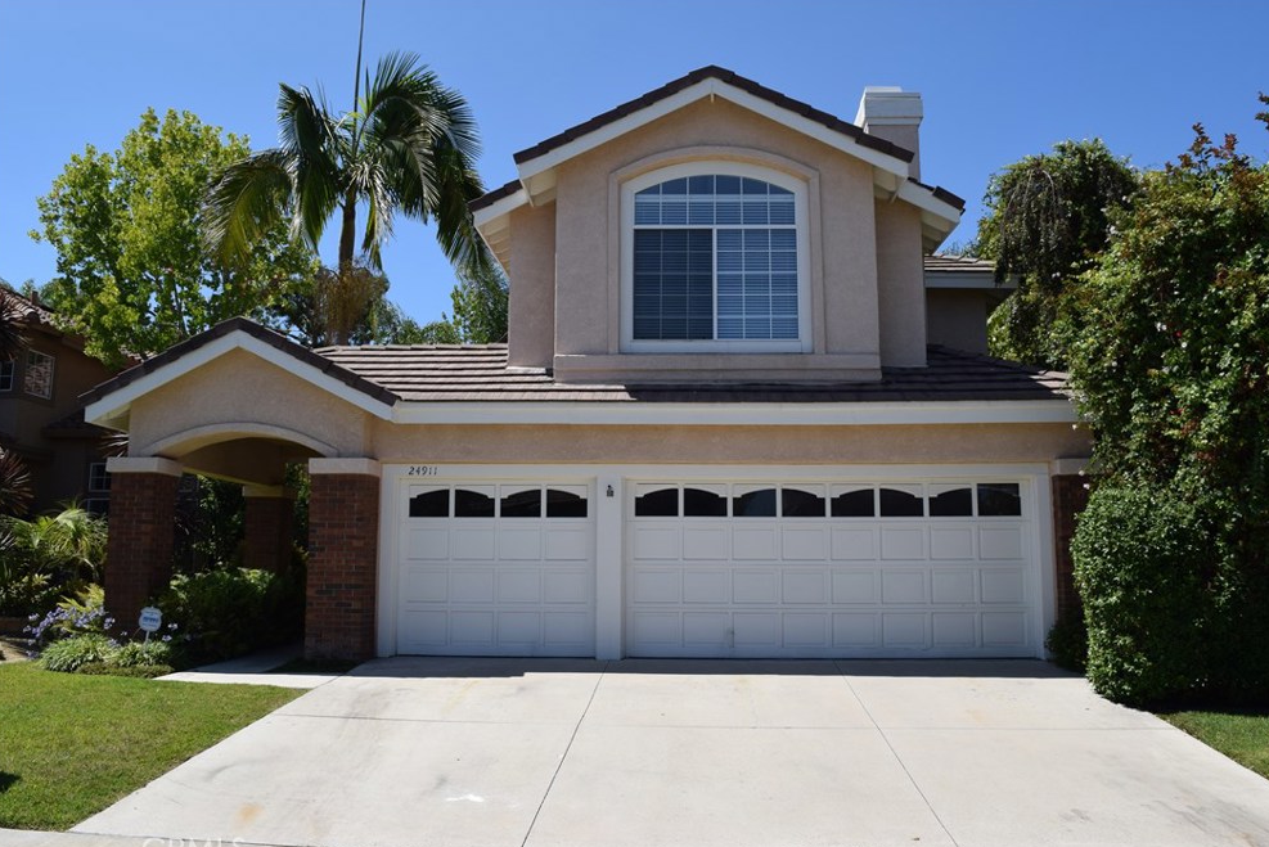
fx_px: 987
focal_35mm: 28
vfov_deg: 46.4
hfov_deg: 65.4
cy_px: 429
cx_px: 647
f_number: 10
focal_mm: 18
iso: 200
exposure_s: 1/400
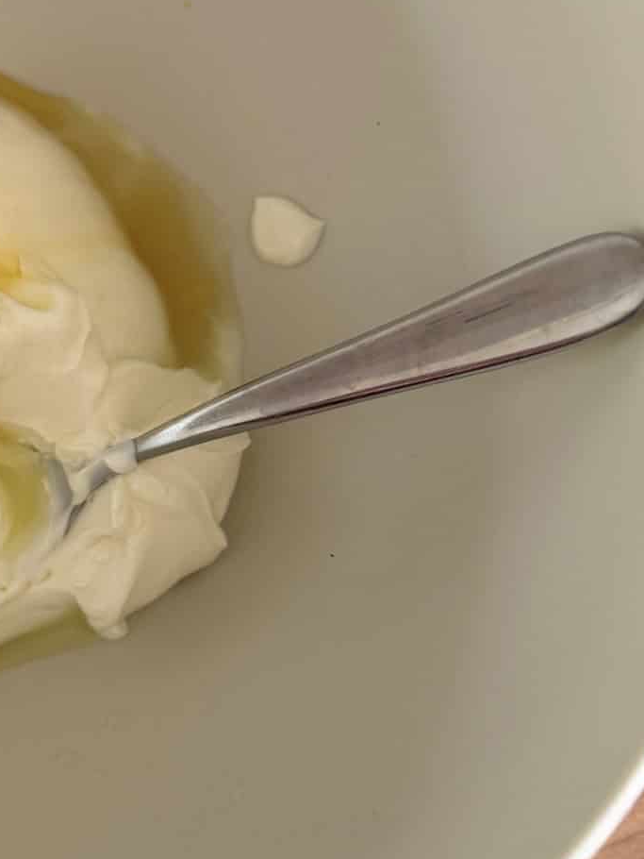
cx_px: -42
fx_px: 1339
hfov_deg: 25.3
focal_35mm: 54
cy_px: 339
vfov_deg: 35.4
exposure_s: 1/96
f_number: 1.8
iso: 200
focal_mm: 6.8
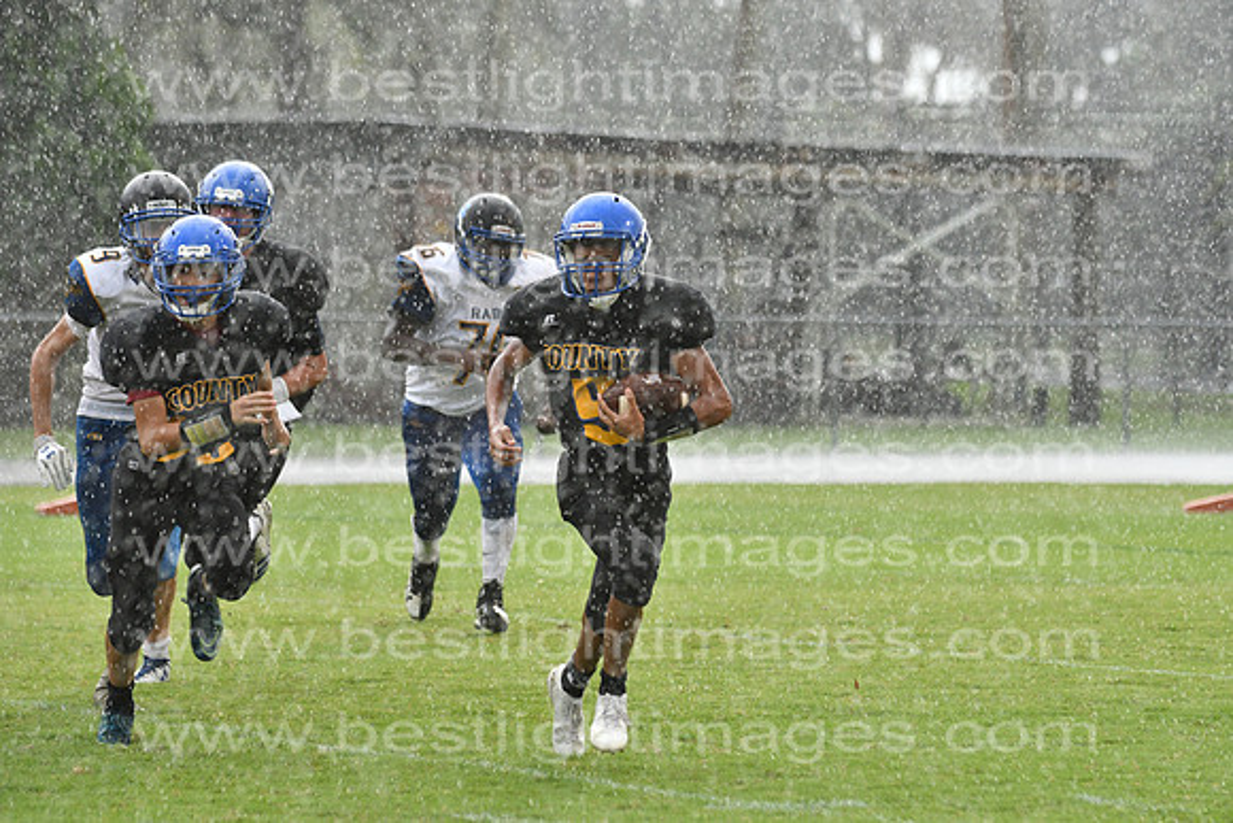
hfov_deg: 9.8
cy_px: 412
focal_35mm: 210
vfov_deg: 6.5
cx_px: 616
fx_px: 7194
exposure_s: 1/800
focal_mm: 140
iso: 1000
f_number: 4.5
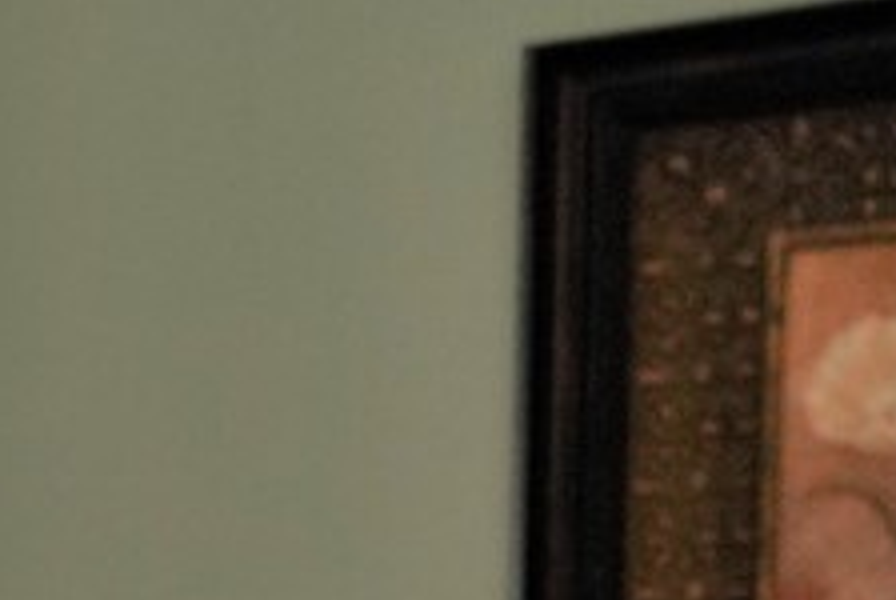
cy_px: 994
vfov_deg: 11.2
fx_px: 2891
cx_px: -1242
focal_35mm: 116
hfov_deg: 13.2
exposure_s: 1/160
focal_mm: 24
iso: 1250
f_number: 4
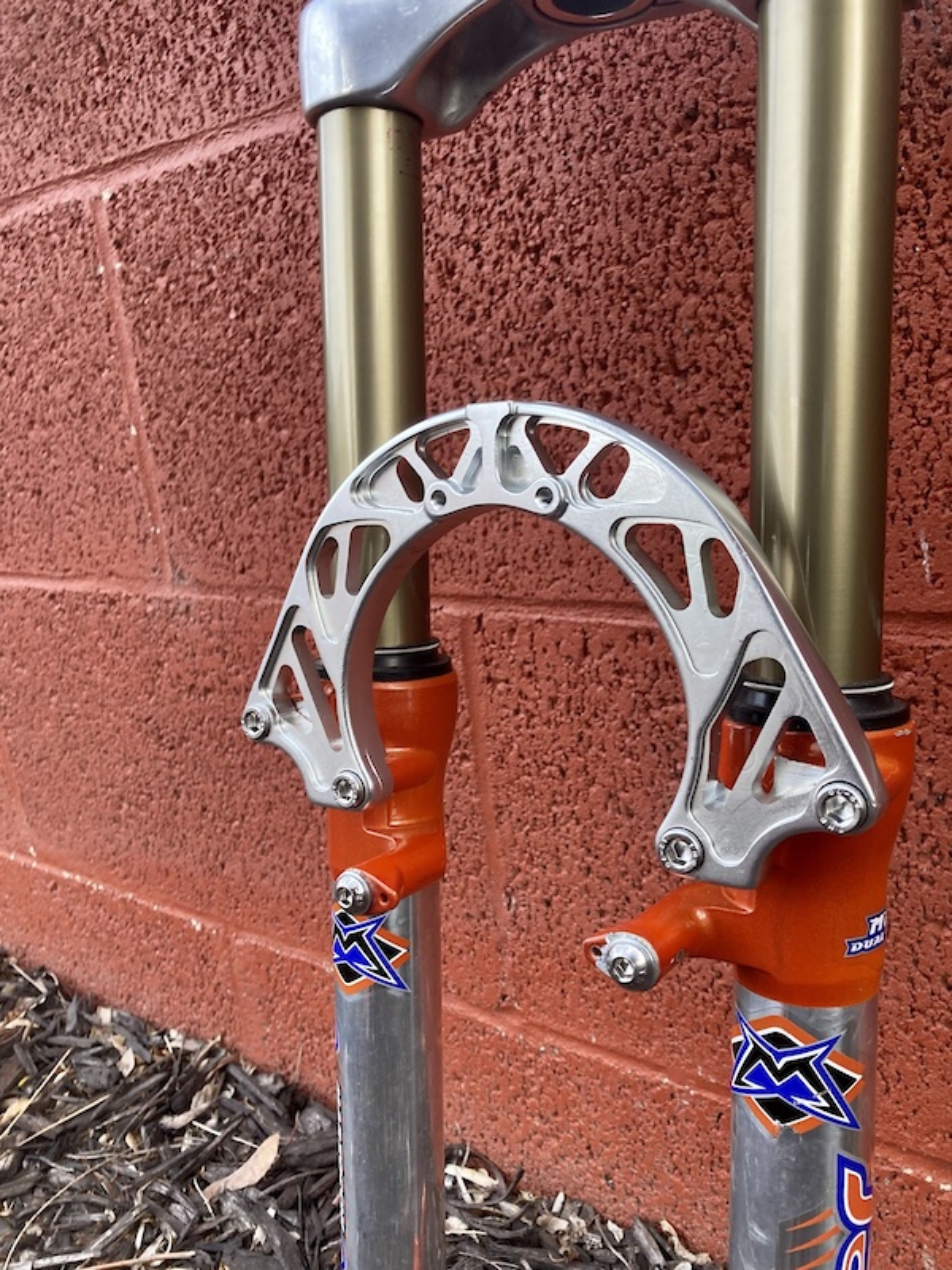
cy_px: 635
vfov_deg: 63.4
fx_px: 1027
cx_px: 476
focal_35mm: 28
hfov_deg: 49.7
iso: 80
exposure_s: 1/71
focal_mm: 3.99
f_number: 1.8
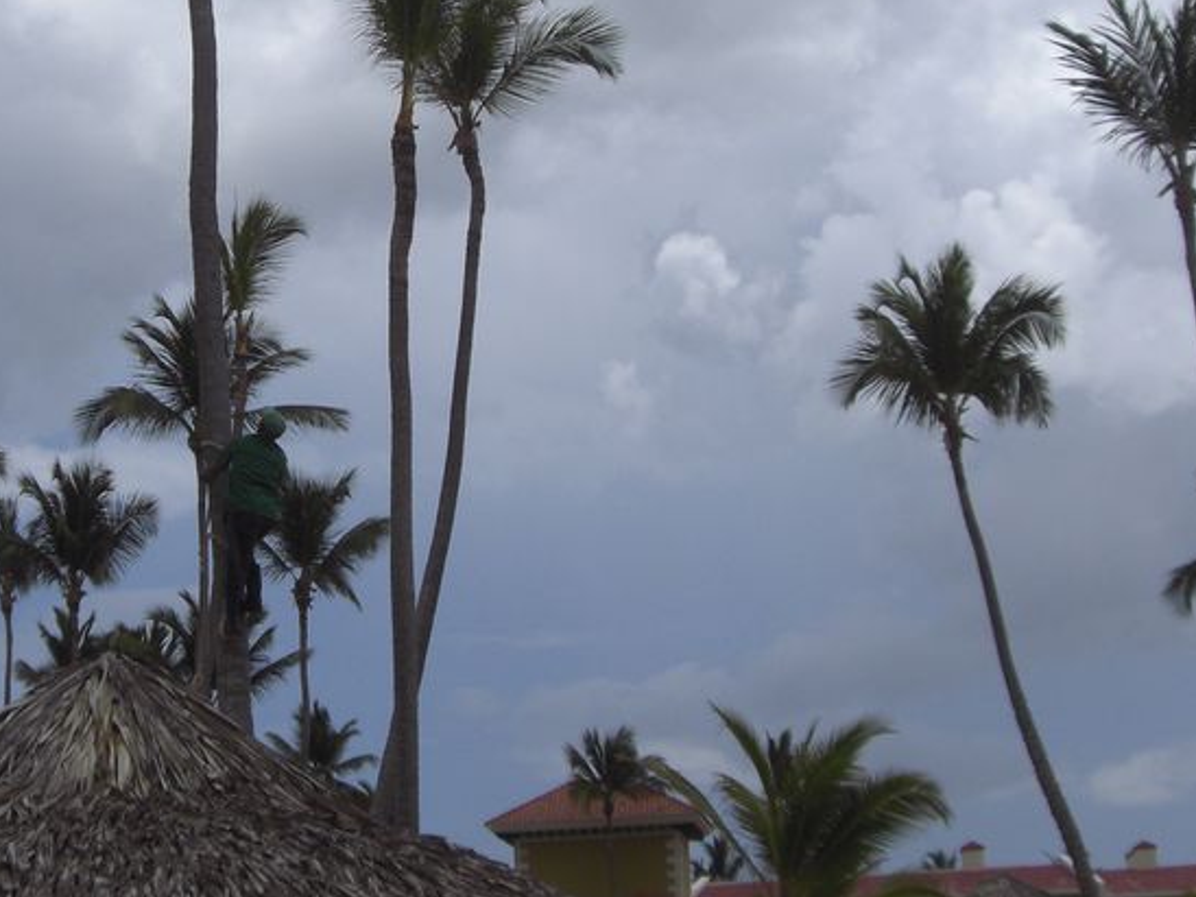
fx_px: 2453
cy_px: 253
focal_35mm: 71
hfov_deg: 27.2
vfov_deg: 20.6
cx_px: 369
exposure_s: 1/320
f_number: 8
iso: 64
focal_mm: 6.2
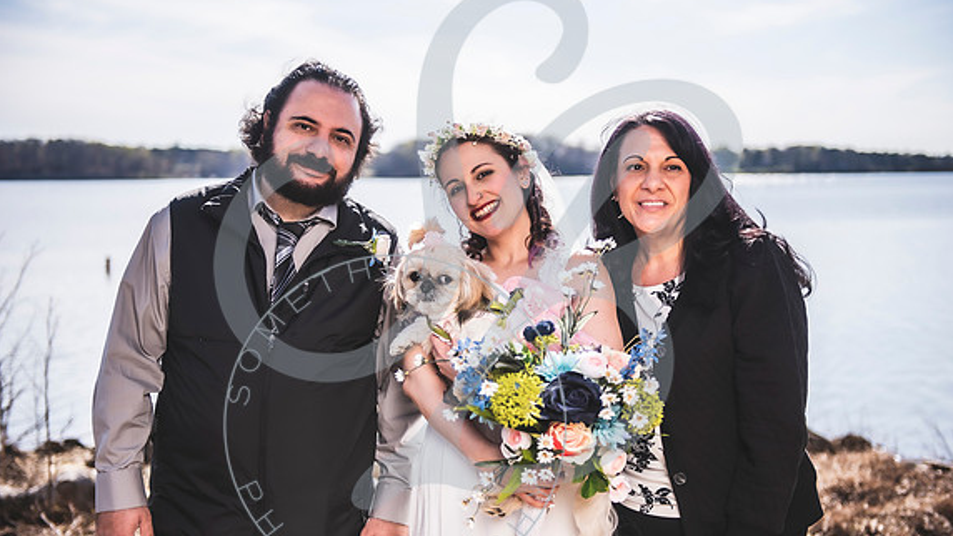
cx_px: 478
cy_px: 285
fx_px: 1289
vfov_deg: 23.5
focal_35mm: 51
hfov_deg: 40.6
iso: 100
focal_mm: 48
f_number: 2.8
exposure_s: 1/2000
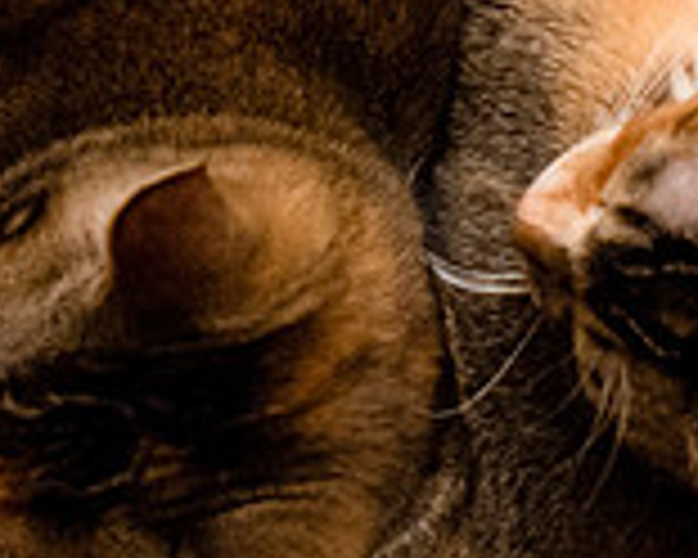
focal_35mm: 289
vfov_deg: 5.3
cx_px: 229
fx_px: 5970
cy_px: -371
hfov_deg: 6.7
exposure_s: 1/60
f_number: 2.5
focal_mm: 50
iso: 2500
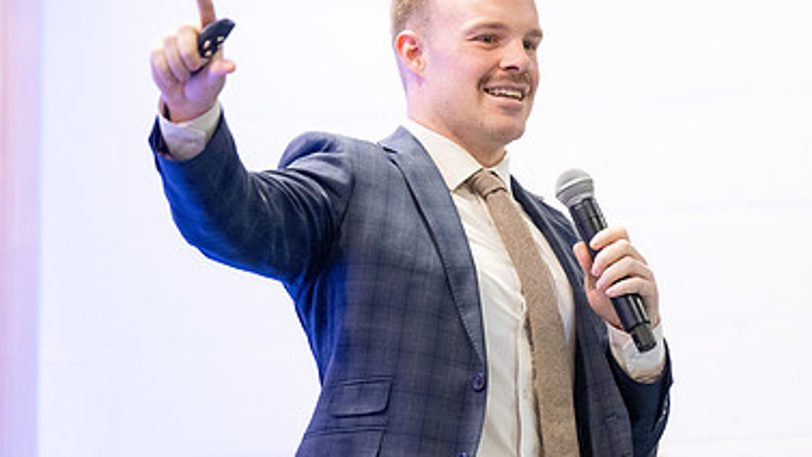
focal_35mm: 298
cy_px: 186
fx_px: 6416
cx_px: 573
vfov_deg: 4.1
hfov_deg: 7.2
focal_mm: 185
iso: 2500
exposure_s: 1/400
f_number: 2.8
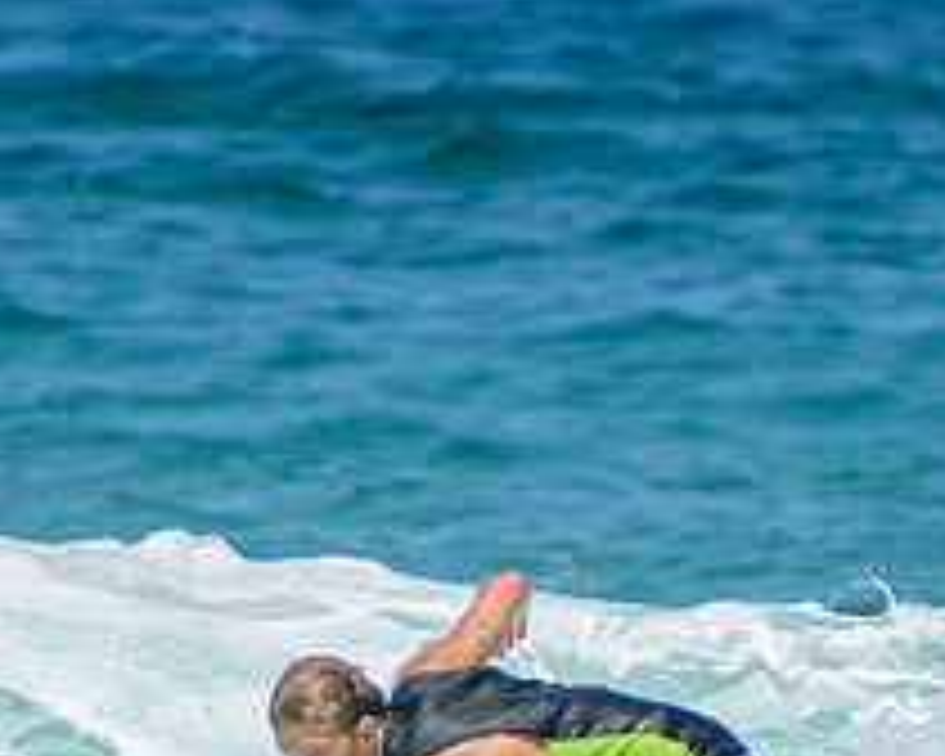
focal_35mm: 1553
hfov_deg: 1.2
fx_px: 43435
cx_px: 652
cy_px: 857
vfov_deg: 1.0
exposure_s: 1/2000
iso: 220
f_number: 5.6
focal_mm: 400
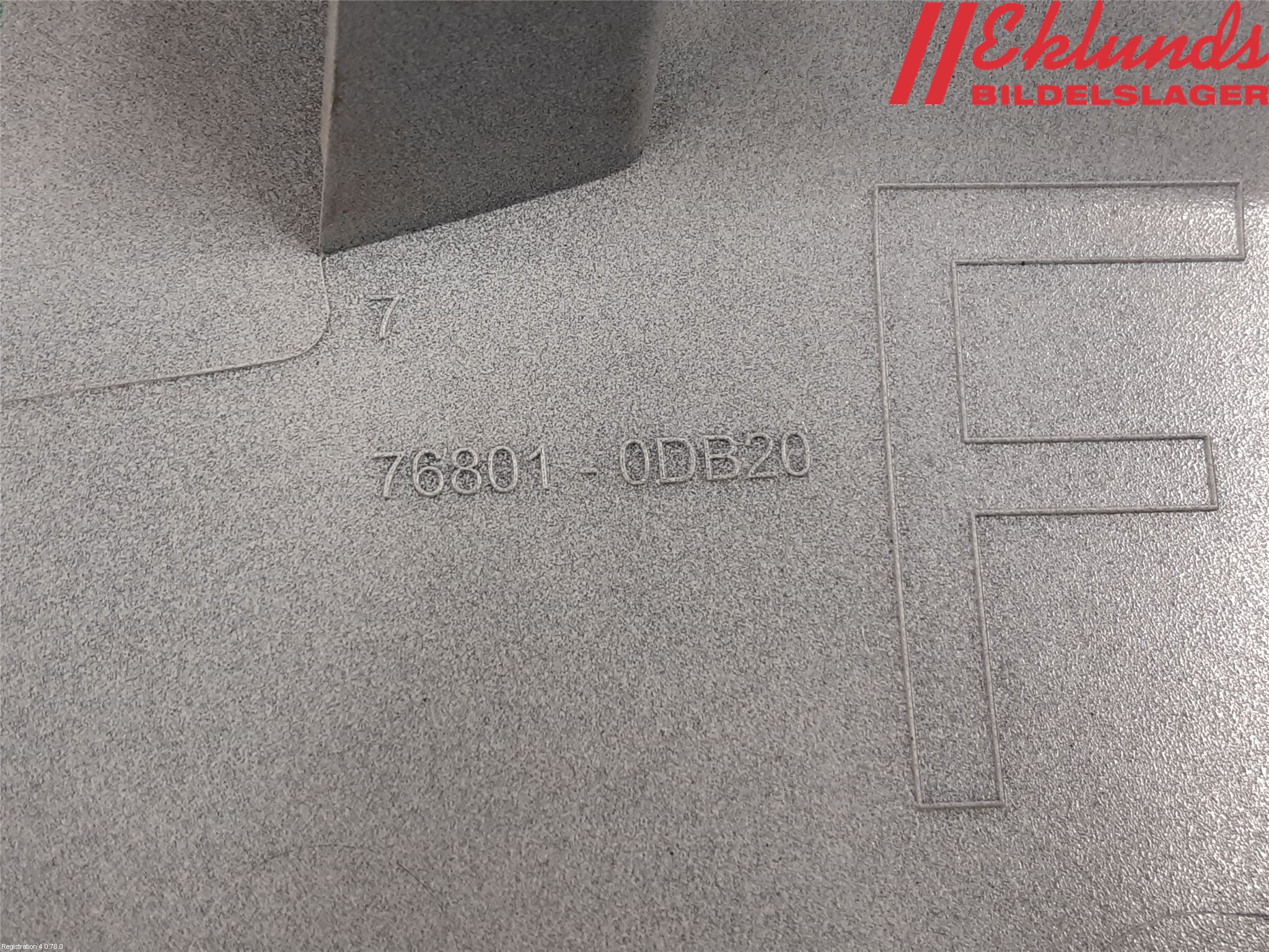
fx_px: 953
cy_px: 476
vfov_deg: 53.1
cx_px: 634
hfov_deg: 67.3
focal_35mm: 26
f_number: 1.7
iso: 80
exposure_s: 1/50
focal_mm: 3.93
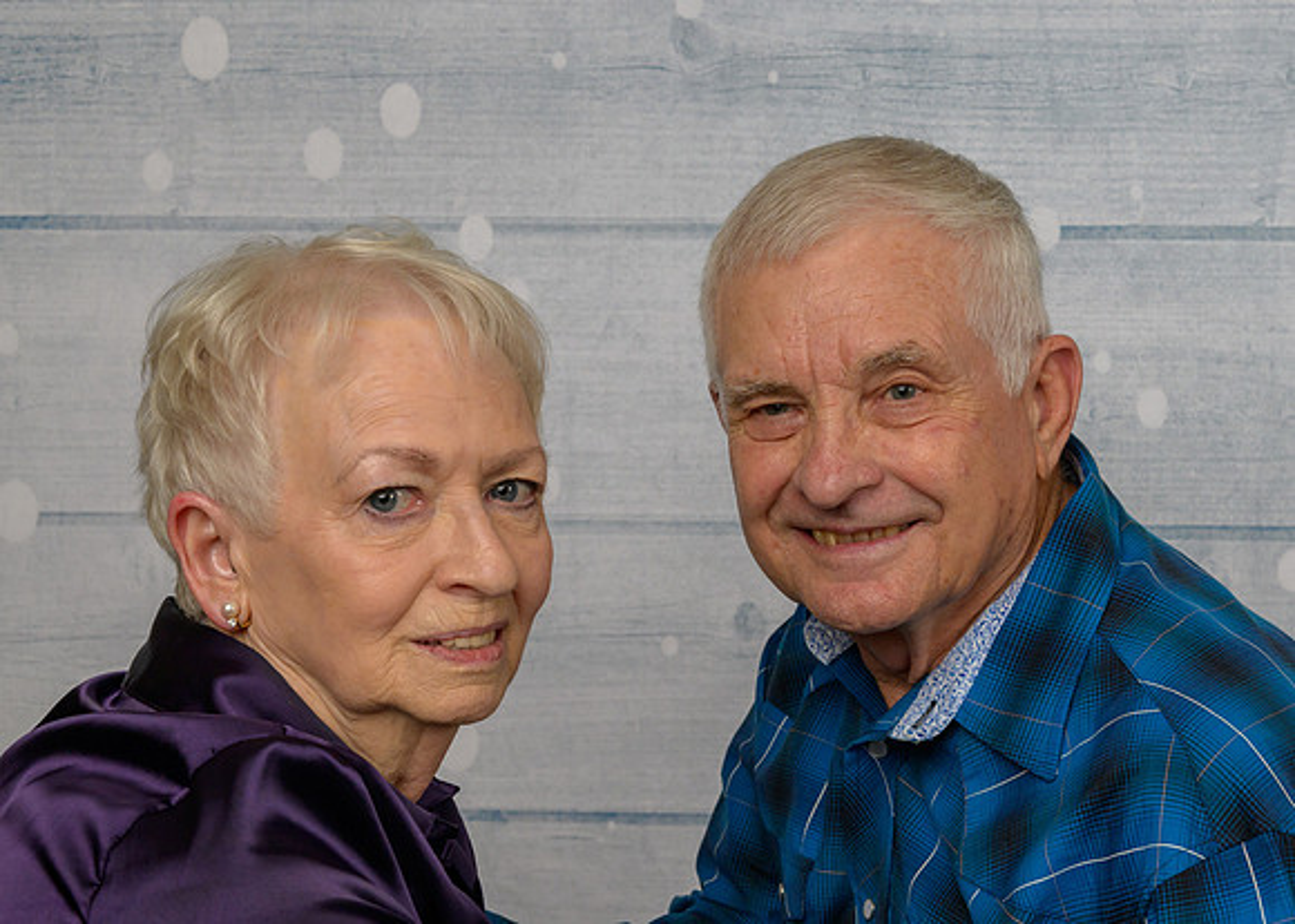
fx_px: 2855
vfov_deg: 18.4
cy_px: 431
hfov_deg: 25.5
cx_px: 810
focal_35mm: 78
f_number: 10
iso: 400
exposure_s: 1/125
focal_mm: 48
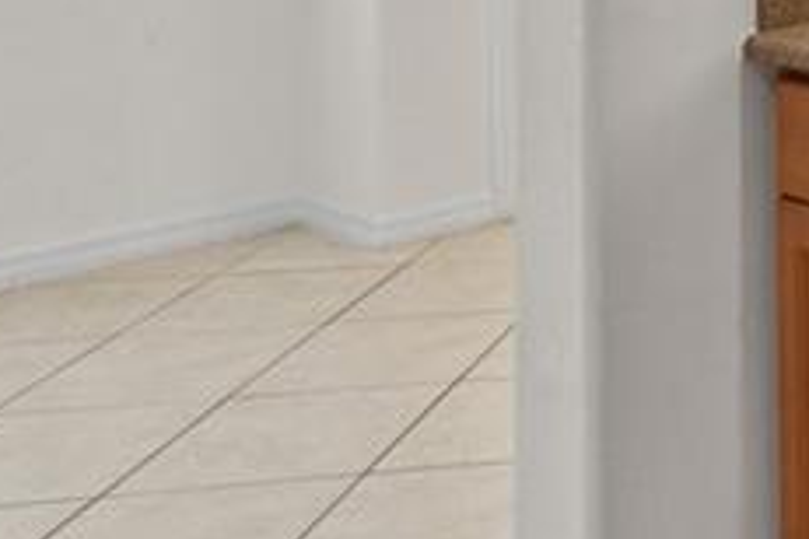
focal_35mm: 71
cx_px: 1460
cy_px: -301
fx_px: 1595
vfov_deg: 17.1
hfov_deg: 20.3
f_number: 8
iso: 400
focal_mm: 16
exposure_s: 1/25
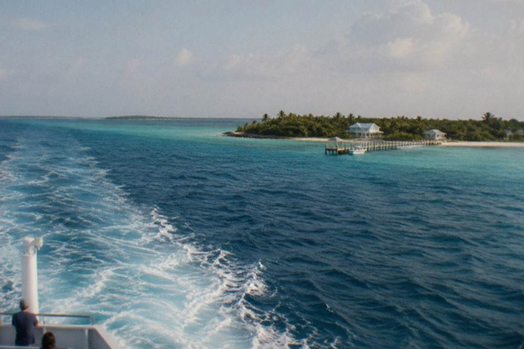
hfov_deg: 19.5
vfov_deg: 13.0
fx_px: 1528
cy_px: 174
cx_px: 262
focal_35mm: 105
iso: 160
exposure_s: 1/400
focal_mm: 105
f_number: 9
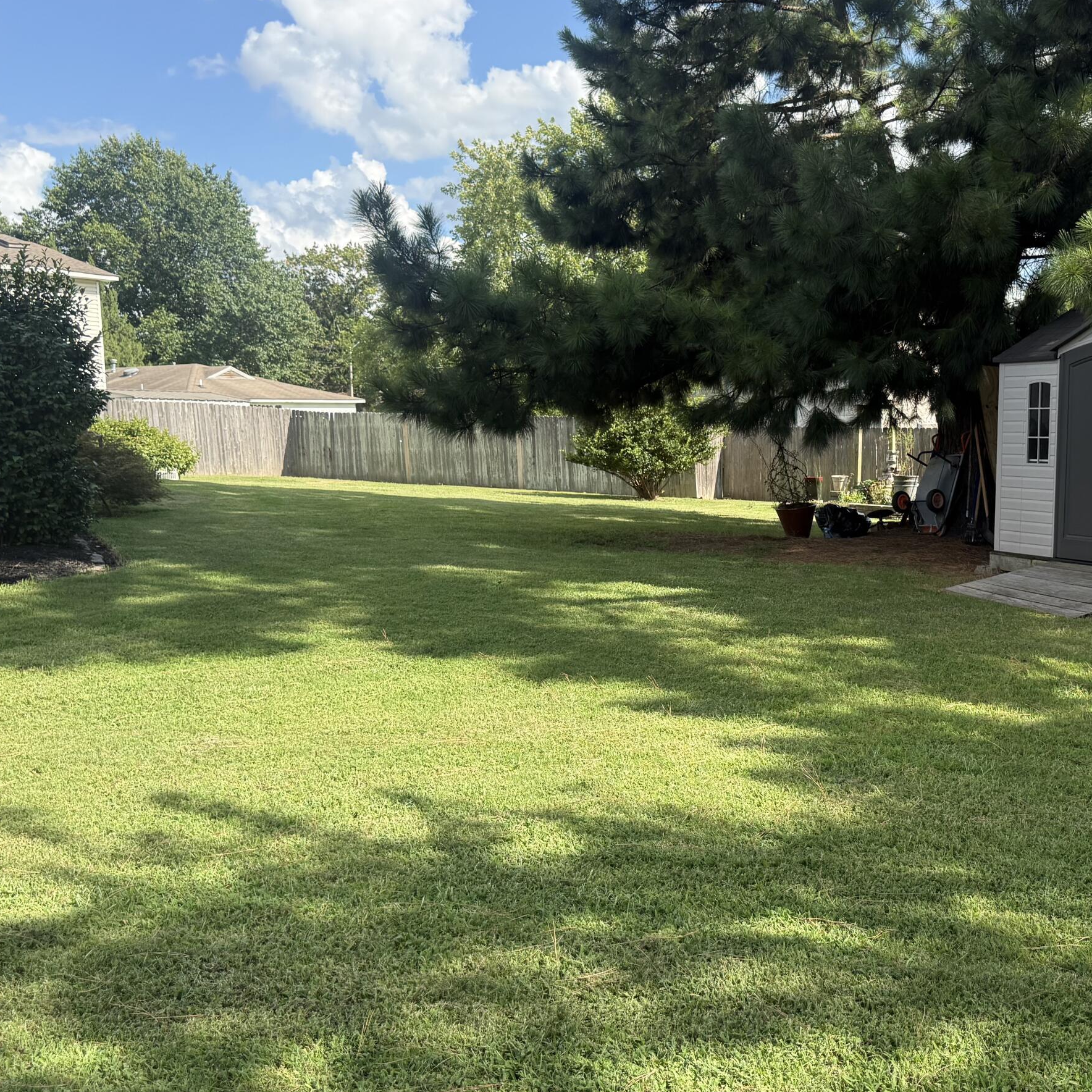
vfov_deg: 46.0
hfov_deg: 45.4
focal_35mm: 36
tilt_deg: -5.5
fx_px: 1285
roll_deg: +0.9
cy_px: 551
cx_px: 721
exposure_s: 1/1812
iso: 100
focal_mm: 6.76
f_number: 1.78
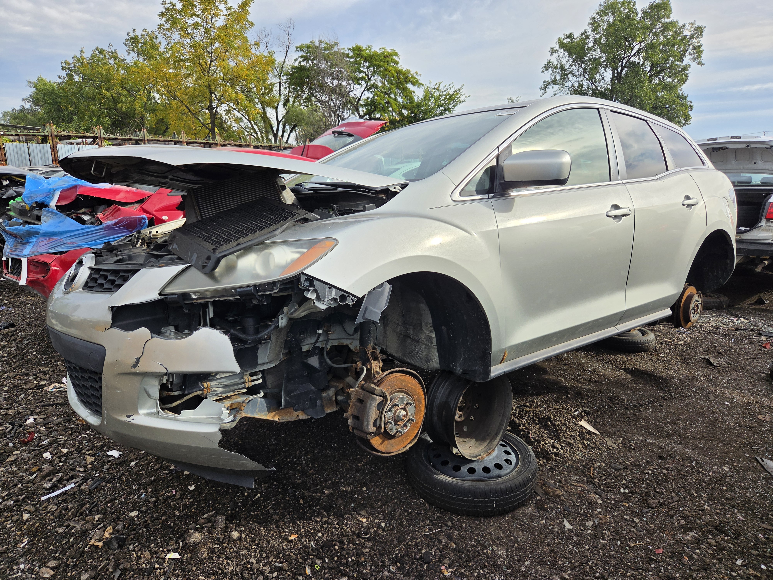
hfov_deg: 73.9
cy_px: 290
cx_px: 386
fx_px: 514
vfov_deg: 58.9
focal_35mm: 23
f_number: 1.8
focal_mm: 5.4
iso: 80
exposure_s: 1/4661
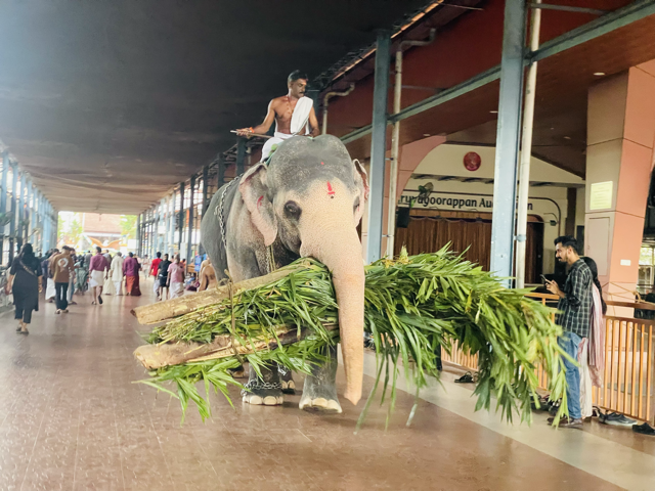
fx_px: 984
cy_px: 246
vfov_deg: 28.0
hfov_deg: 36.8
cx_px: 328
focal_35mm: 52
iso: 500
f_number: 2
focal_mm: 6
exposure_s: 1/60
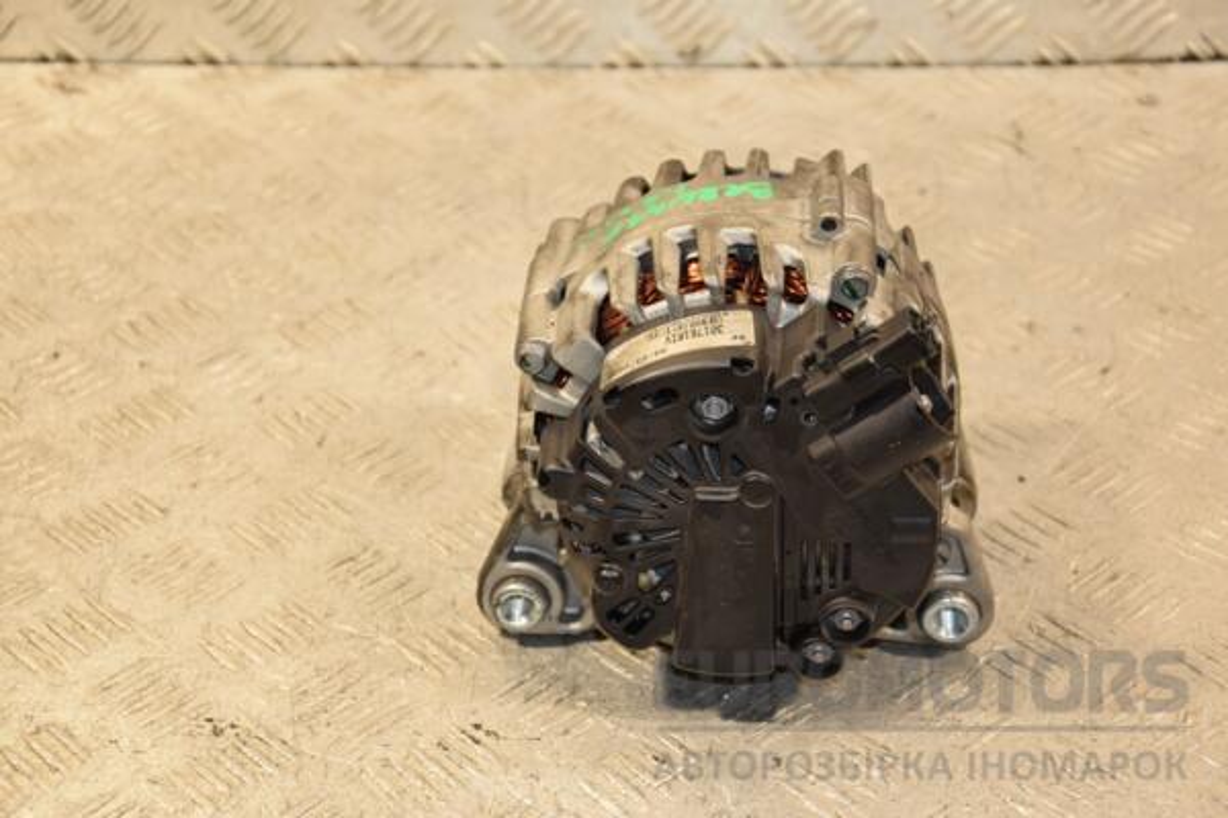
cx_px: 614
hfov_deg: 23.4
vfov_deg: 15.7
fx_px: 2967
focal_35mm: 87
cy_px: 409
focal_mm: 58
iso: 800
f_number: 5
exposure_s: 1/100
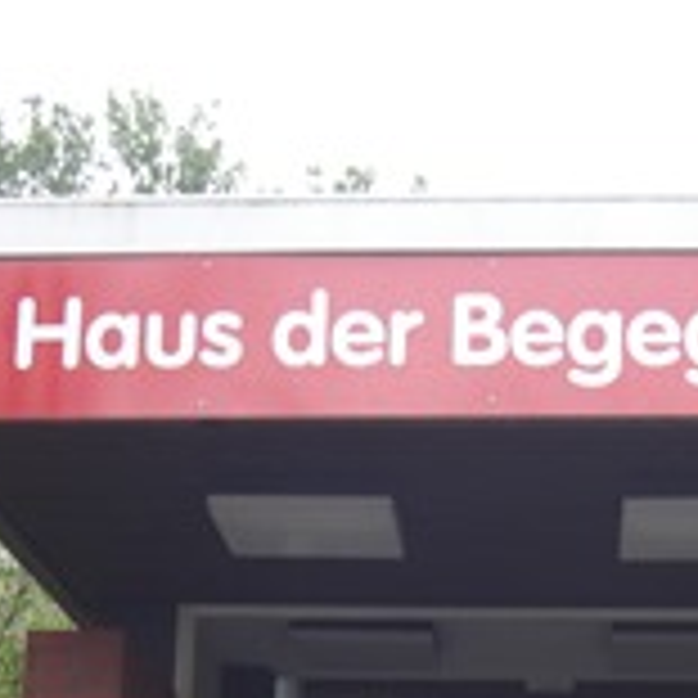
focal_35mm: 97
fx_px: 2213
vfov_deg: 17.6
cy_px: 675
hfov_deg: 17.9
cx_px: 432
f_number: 2.8
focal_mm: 7.9
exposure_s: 1/100
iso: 100
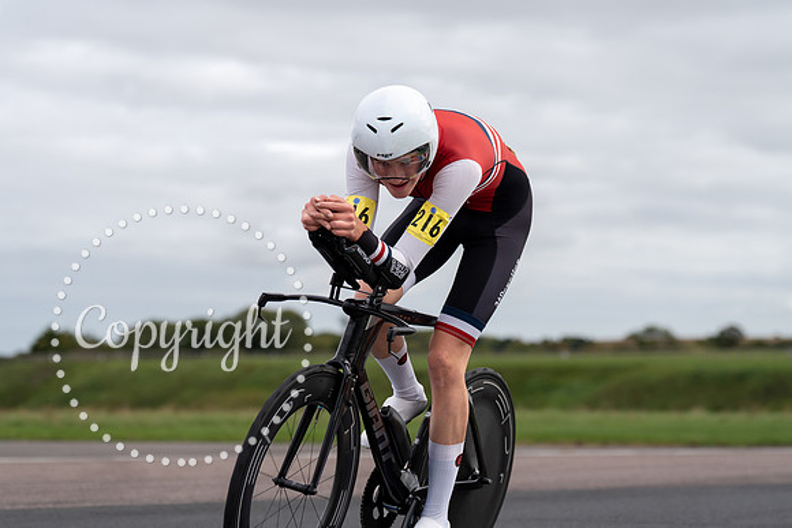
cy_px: 264
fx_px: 2222
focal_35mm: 101
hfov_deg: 20.2
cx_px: 396
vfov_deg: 13.6
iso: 125
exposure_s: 1/1000
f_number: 3.5
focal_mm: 101
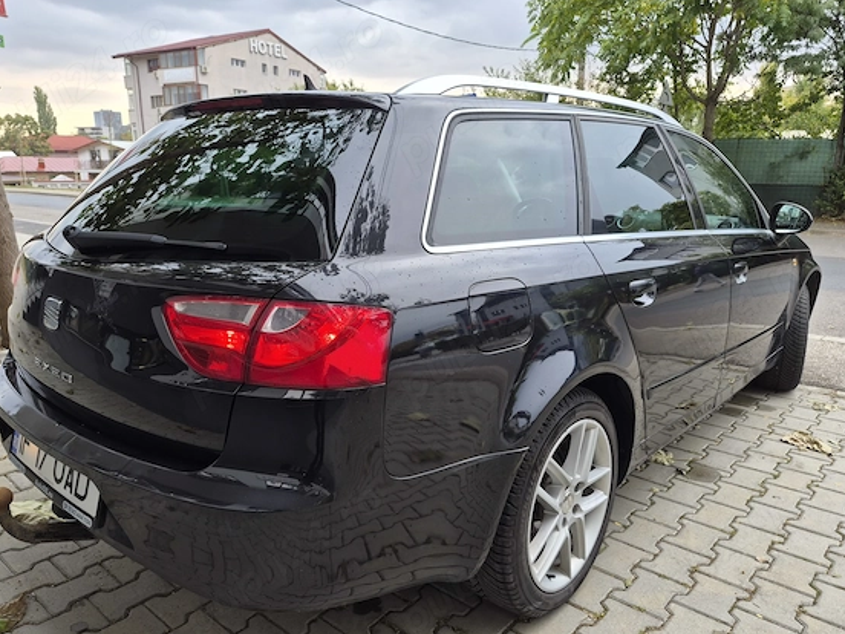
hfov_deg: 69.3
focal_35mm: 25
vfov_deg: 54.8
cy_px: 343
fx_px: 610
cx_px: 390
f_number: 1.8
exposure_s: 1/100
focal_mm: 5.4
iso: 40
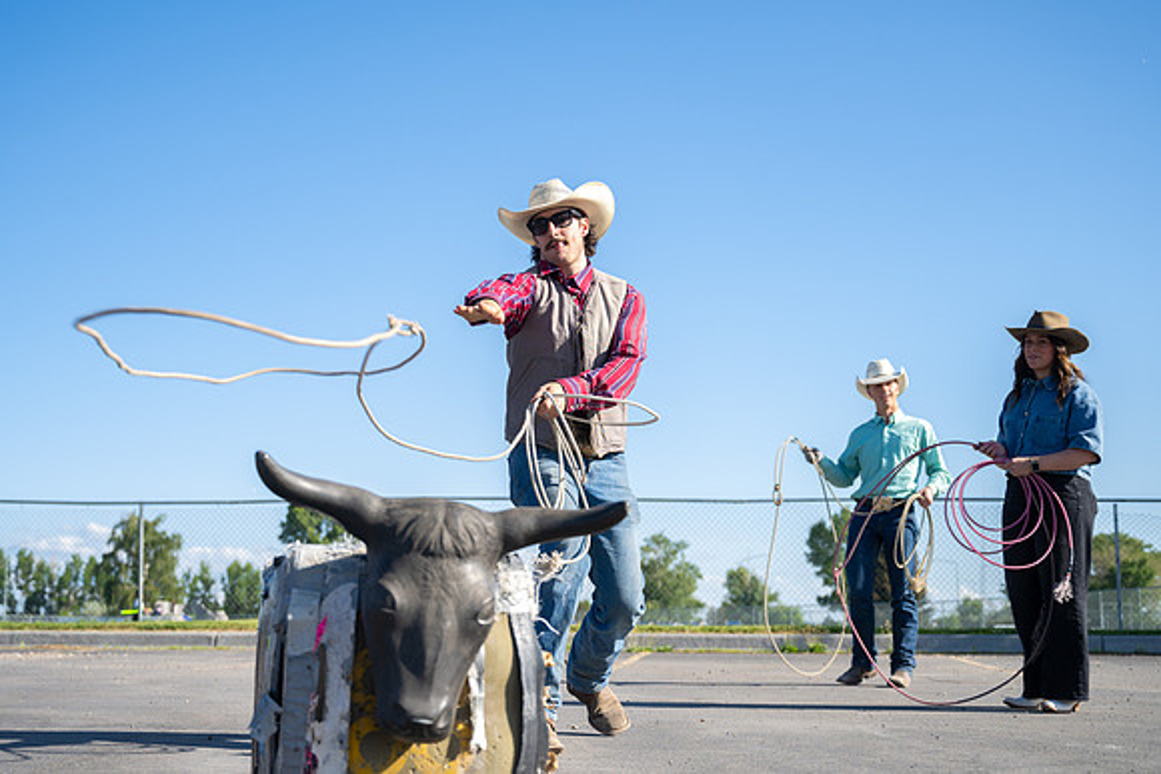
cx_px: 561
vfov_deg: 26.5
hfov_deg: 38.9
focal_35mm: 51
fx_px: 1643
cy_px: 386
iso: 100
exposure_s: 1/640
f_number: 4
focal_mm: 48
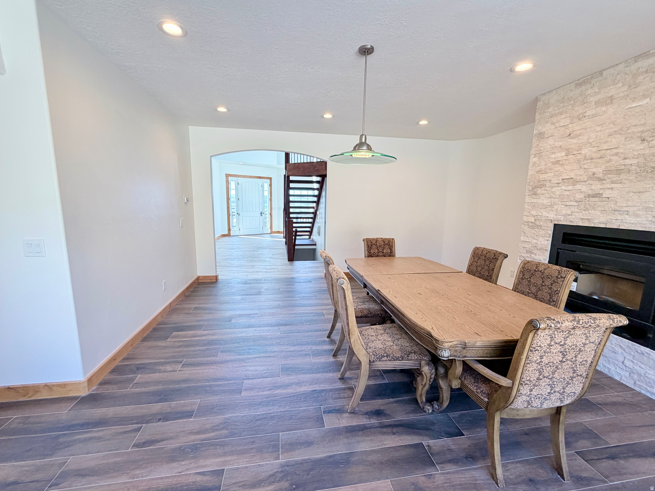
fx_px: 265
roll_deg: +0.3
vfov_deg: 85.7
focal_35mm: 14
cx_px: 328
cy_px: 246
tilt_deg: -9.0
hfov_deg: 102.1
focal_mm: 2.22
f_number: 2.2
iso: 125
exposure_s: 1/120
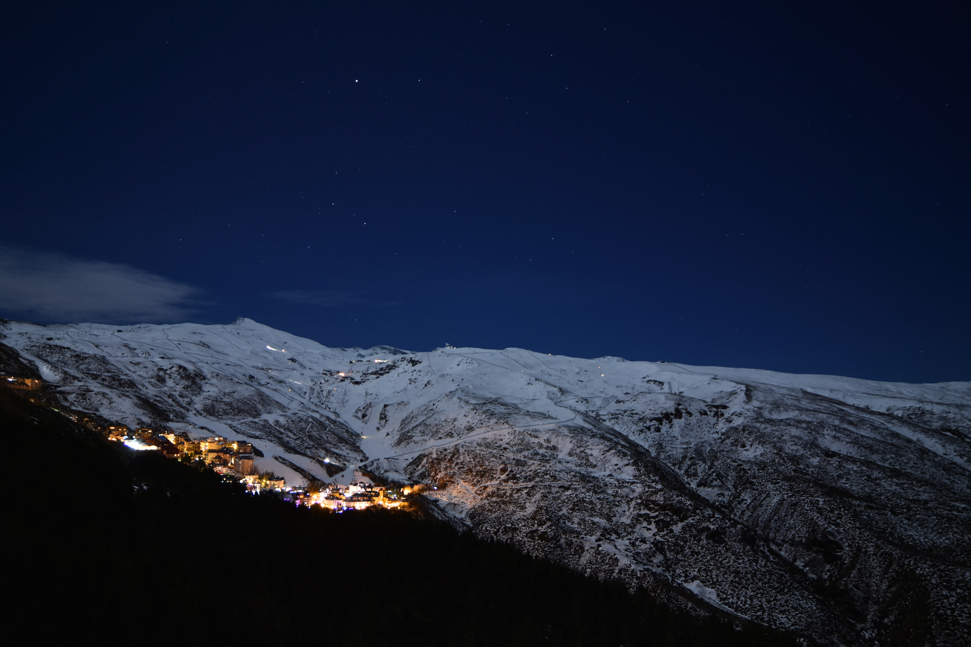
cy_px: 324
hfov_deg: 81.2
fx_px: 566
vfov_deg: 59.5
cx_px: 486
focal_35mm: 21
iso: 100
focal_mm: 14
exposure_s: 6
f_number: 2.8
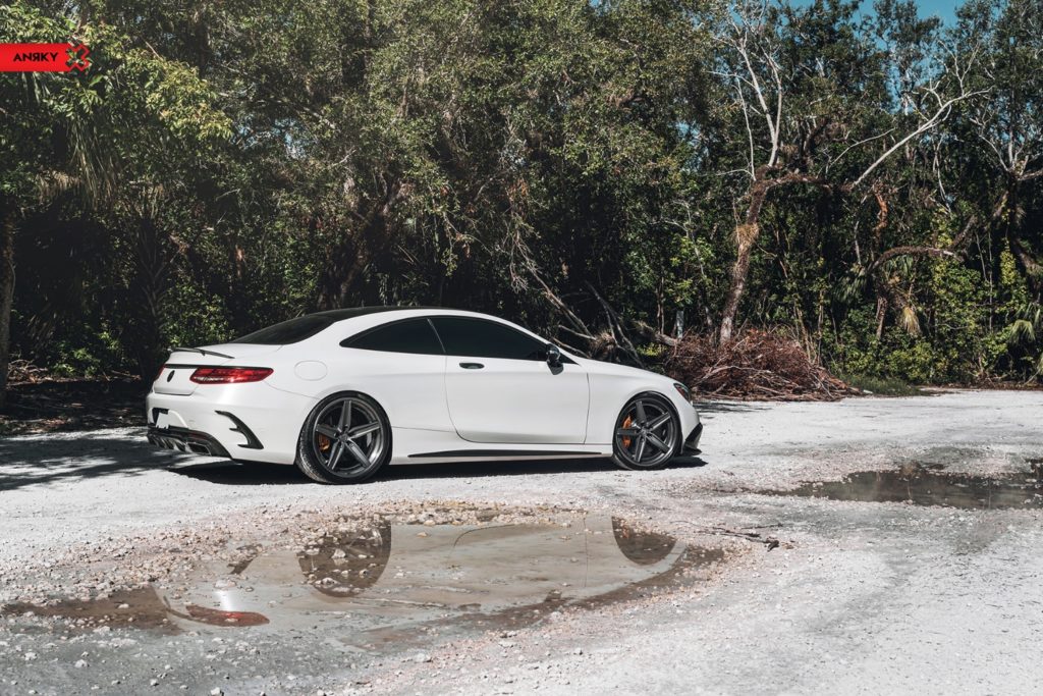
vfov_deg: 32.6
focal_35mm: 41
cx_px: 522
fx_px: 1188
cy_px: 348
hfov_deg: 47.4
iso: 160
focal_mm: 41
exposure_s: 1/320
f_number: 7.1
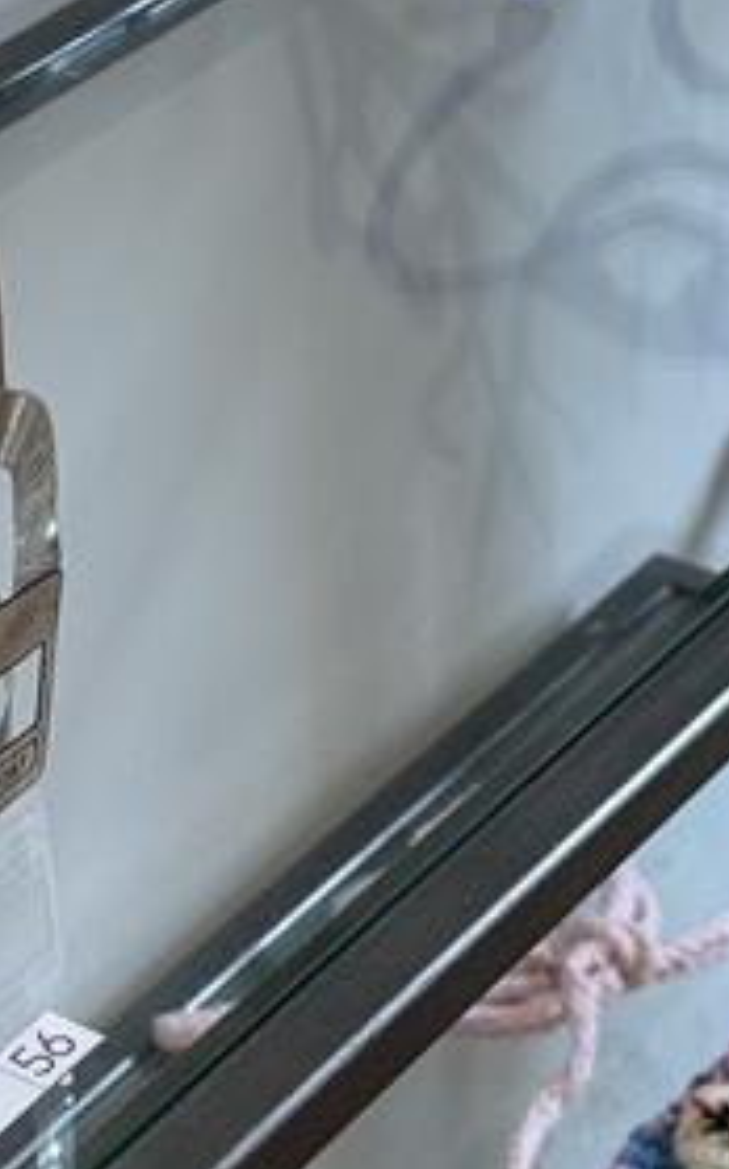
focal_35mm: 73
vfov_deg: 27.1
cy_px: 96
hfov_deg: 17.2
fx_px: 2324
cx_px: -75
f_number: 1.78
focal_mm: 6.86
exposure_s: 1/109
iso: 50
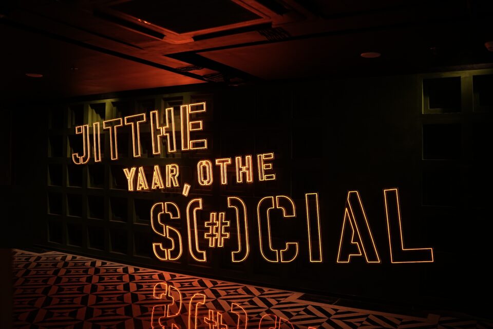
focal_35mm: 35
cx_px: 246
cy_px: 164
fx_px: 479
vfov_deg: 37.9
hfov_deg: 54.4
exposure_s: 1/200
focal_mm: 35
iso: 200
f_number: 2
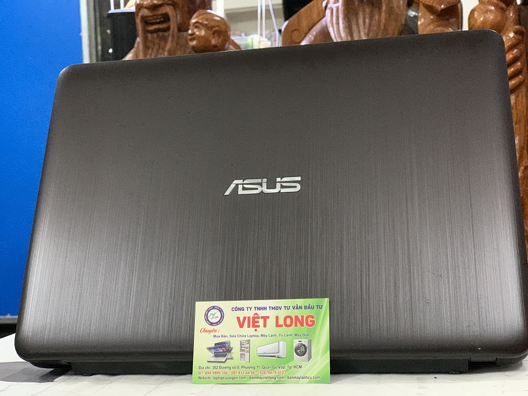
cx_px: 264
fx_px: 793
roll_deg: +3.2
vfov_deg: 28.0
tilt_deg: +0.7
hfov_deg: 36.8
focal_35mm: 52
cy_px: 198
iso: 320
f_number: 2.4
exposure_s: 1/50
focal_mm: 6
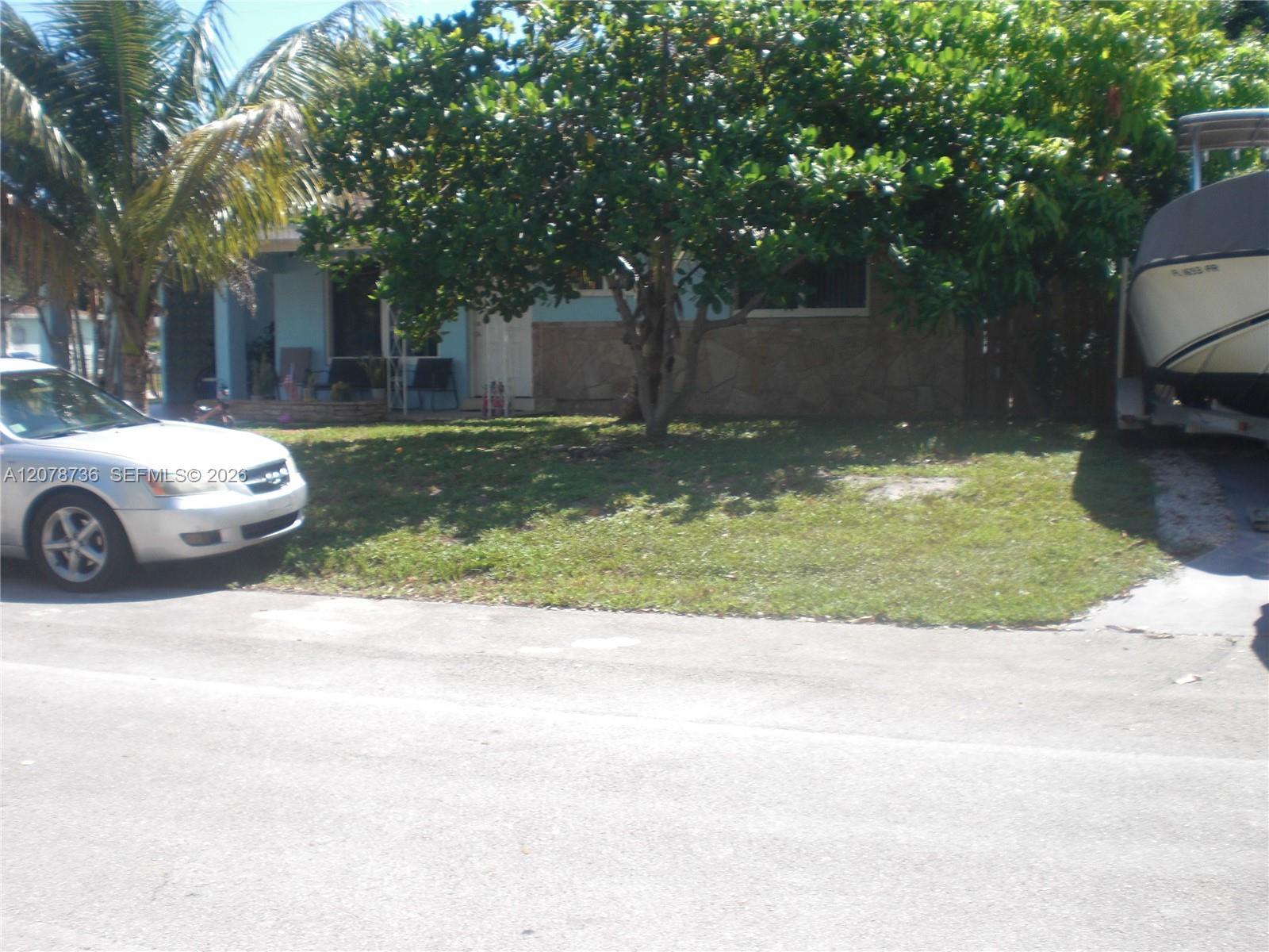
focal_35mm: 38
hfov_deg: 49.0
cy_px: 476
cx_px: 634
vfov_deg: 37.7
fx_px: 1393
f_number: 3.1
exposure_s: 1/400
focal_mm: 6.3
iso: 64
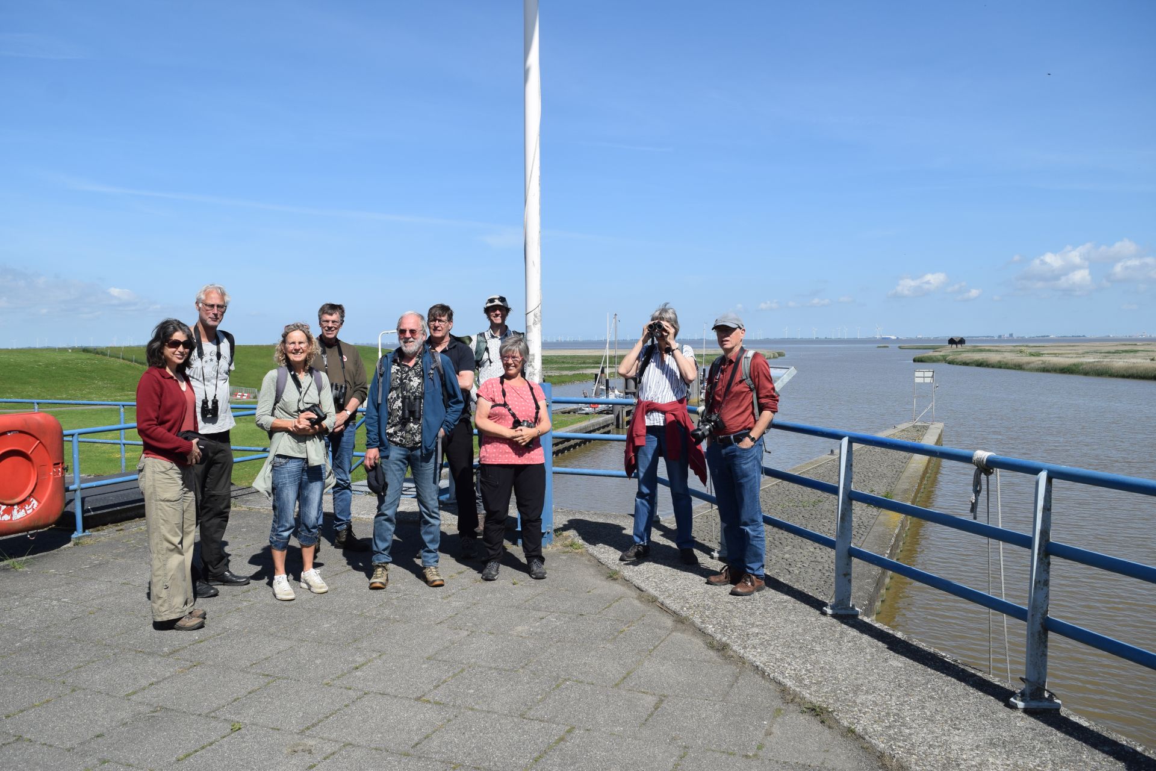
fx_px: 963
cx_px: 578
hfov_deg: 61.9
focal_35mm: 30
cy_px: 386
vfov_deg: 43.6
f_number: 8
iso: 200
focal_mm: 20
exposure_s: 1/800
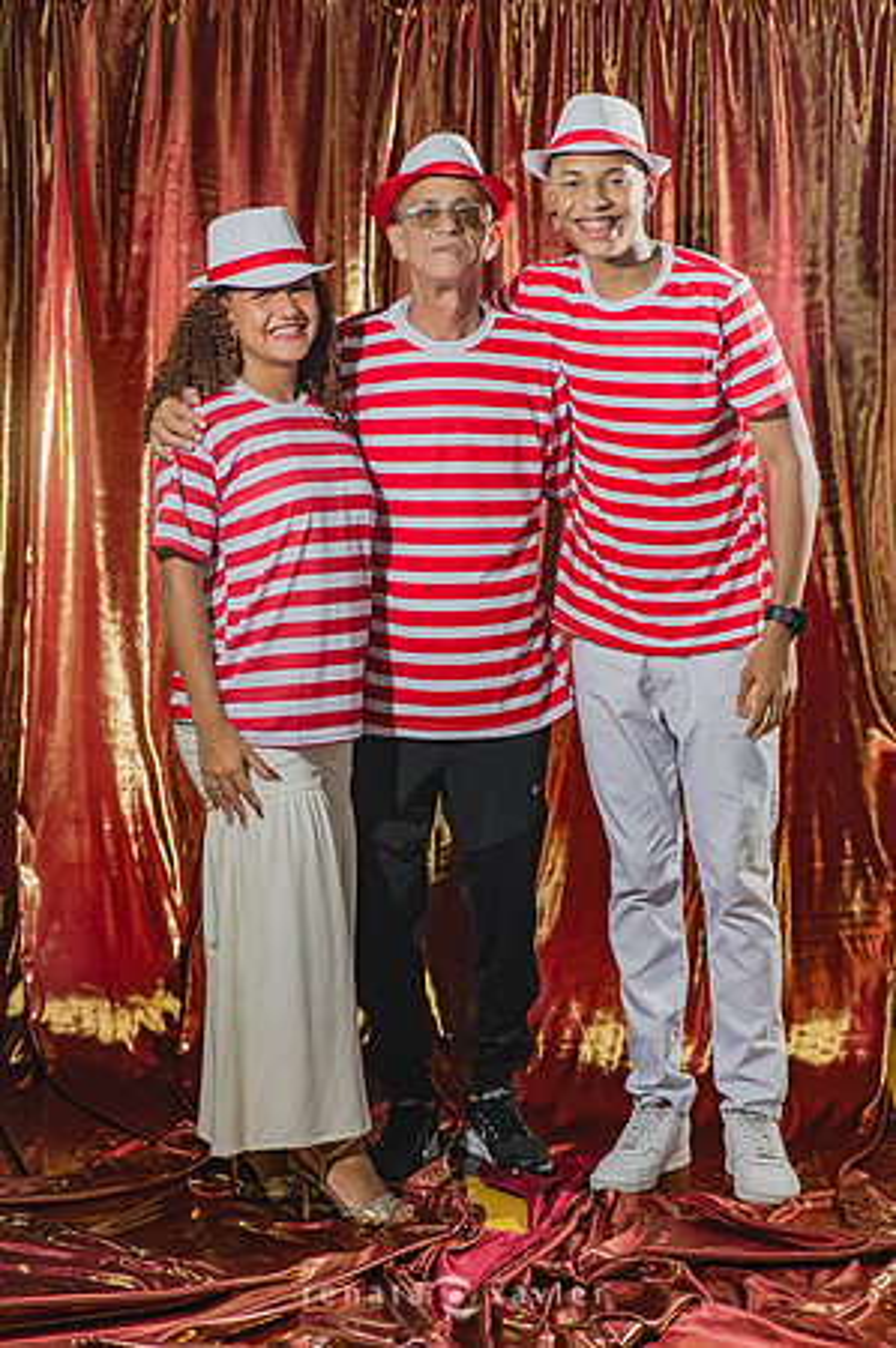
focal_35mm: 85
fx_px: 3180
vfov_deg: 23.9
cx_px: 448
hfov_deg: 16.0
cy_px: 674
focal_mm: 85
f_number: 2.5
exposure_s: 1/200
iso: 200
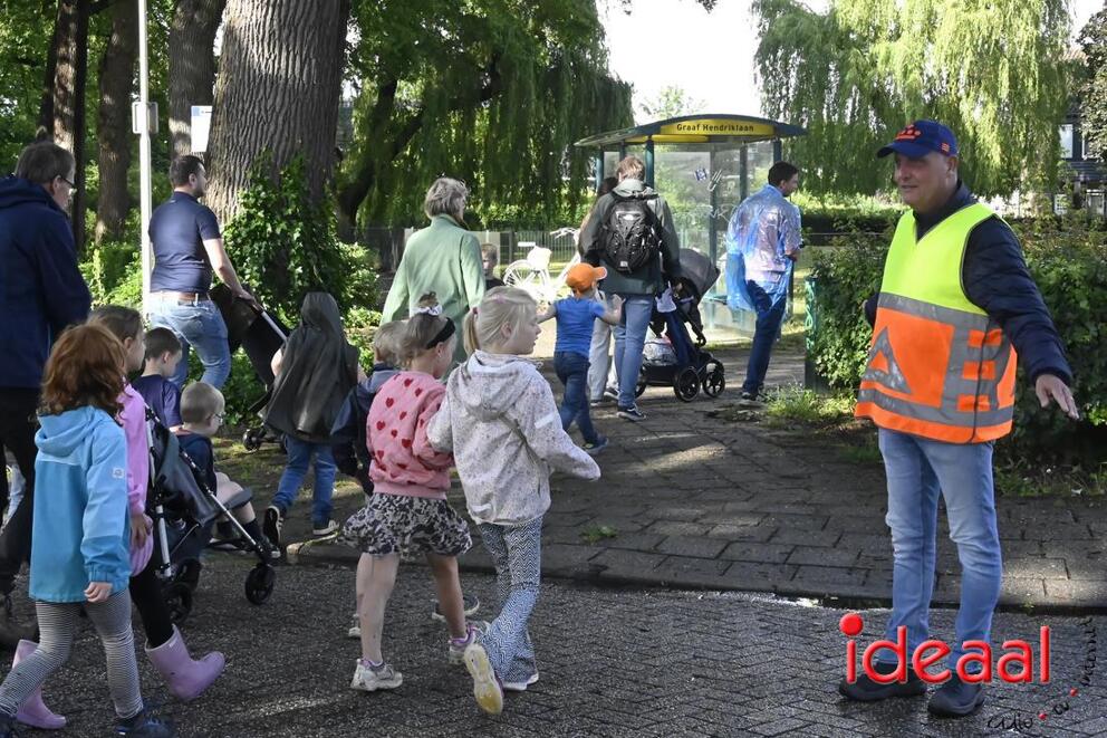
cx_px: 554
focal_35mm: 58
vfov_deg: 23.4
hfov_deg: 34.5
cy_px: 369
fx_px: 1783
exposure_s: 1/1000
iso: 8000
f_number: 16
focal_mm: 39
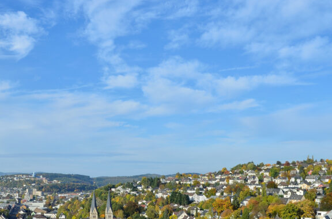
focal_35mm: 48
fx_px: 442
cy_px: 182
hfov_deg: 41.0
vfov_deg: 27.3
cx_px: 129
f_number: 8
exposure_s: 1/320
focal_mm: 18
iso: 100
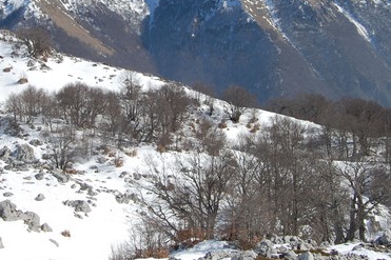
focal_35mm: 73
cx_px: 118
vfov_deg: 18.5
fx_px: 792
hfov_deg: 27.5
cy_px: 49
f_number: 10
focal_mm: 24
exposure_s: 1/400
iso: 200
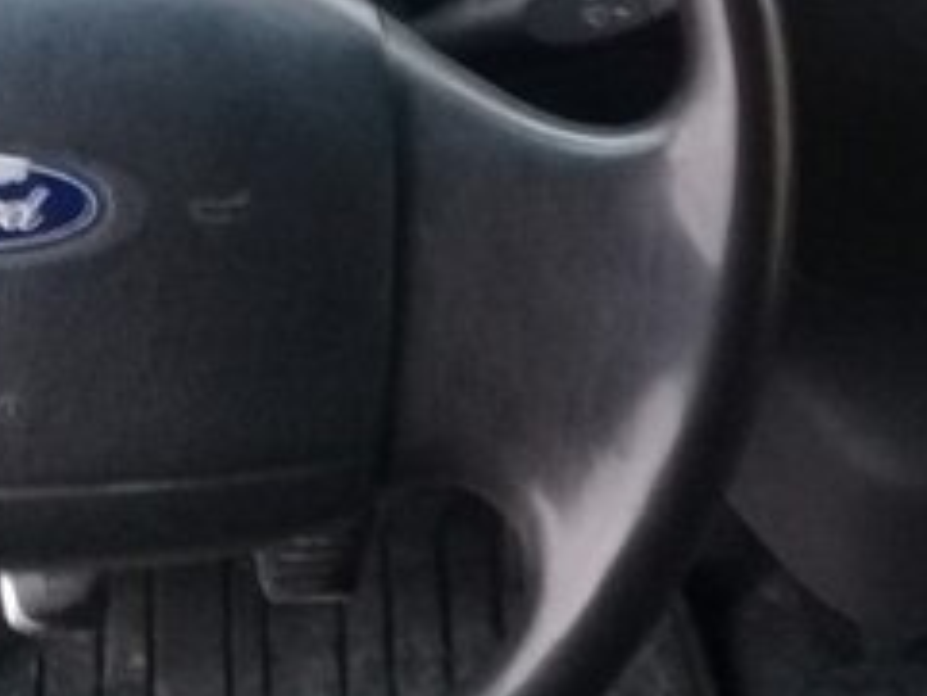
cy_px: -225
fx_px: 2277
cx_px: 781
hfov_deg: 22.6
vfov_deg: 16.4
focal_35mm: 85
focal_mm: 3.3
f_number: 2.2
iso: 200
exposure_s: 1/25
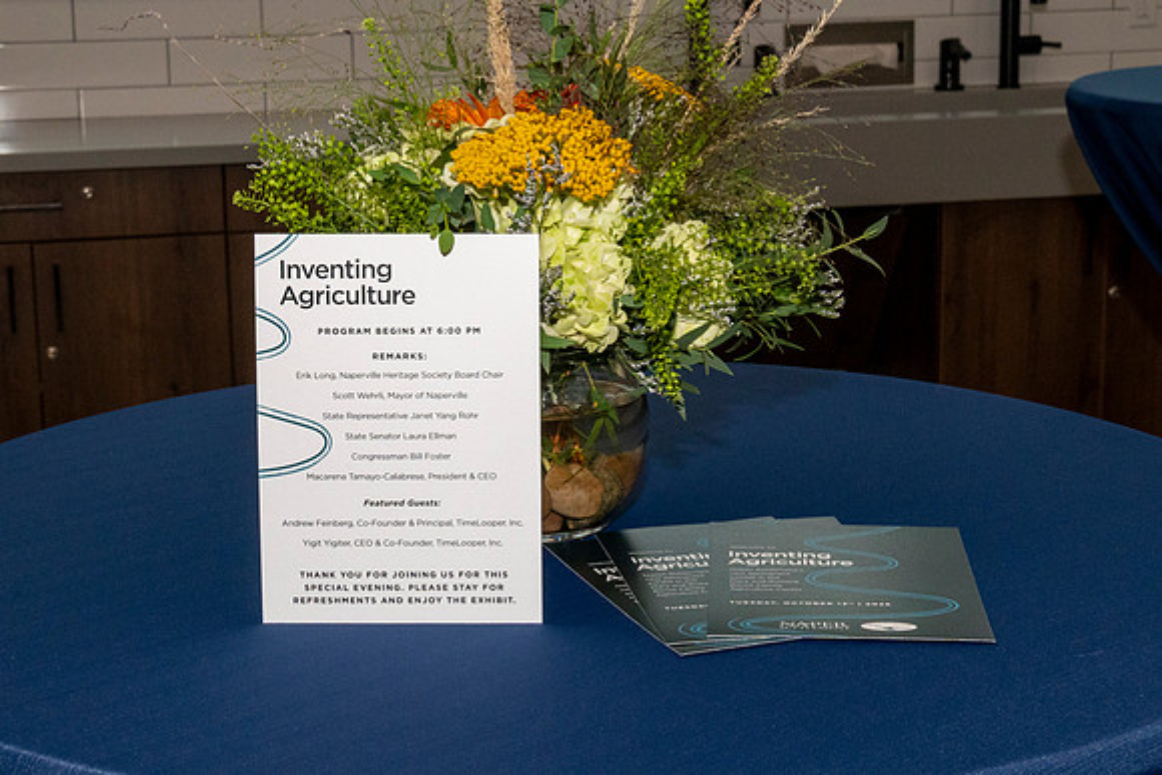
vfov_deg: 18.2
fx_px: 2421
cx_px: 581
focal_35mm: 75
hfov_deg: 27.0
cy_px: 388
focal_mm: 50
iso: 2000
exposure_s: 1/200
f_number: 18
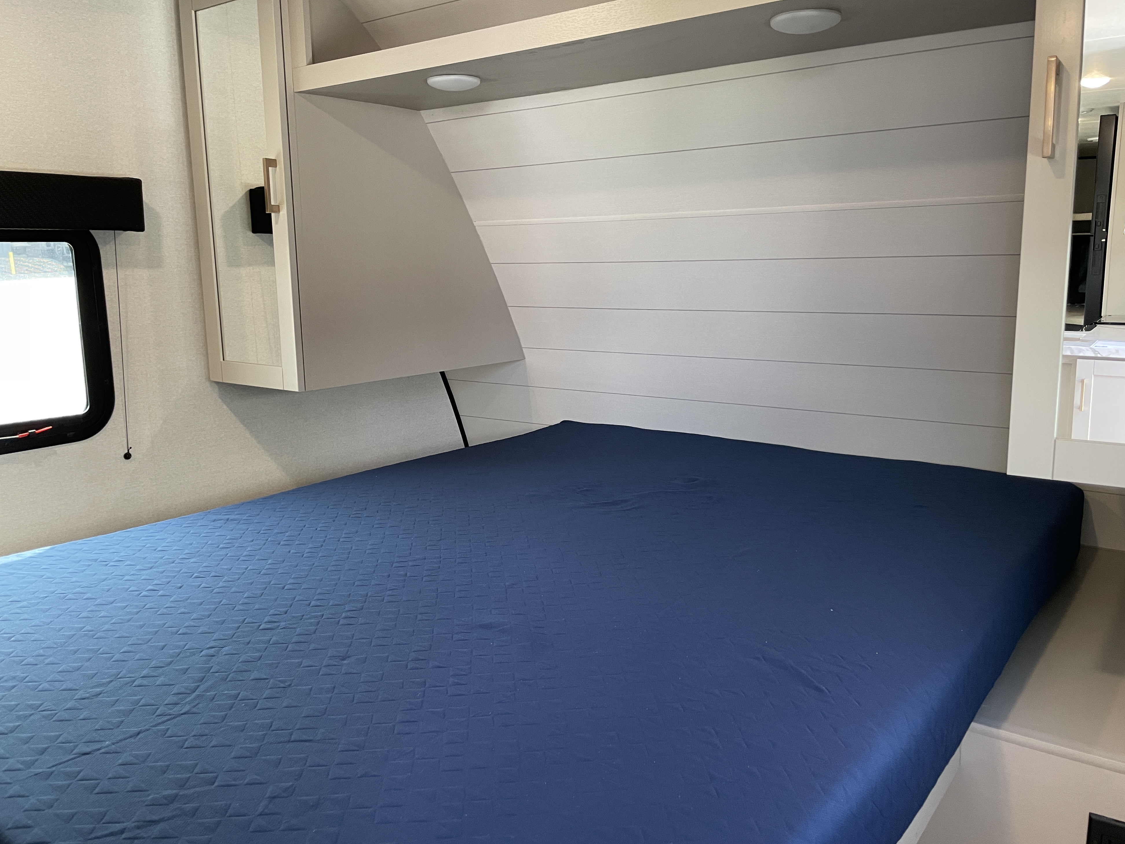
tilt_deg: -10.6
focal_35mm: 27
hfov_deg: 65.3
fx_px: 877
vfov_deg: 51.3
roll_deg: +2.3
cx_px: 579
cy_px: 411
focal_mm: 4.2
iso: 125
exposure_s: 1/63
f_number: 1.6
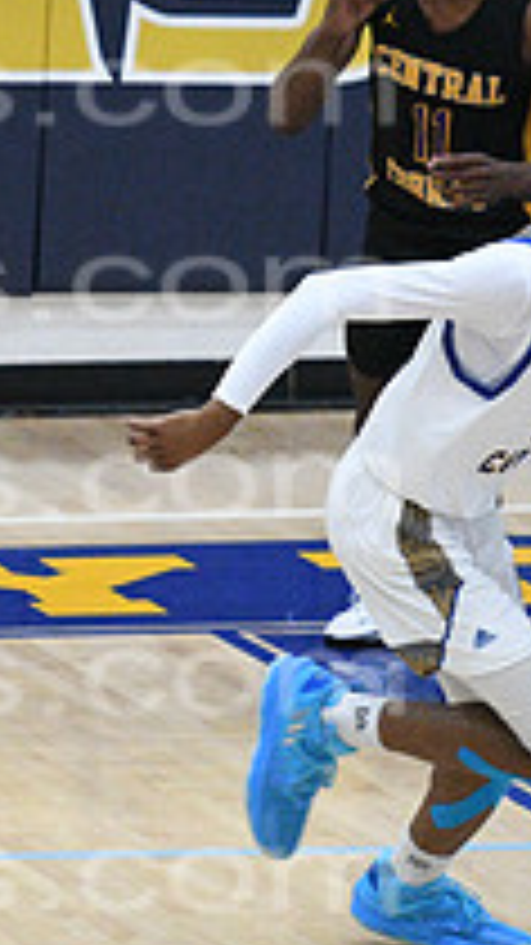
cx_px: -616
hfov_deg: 1.7
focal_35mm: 695
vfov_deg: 3.1
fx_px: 17411
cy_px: 191
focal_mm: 160
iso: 8000
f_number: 3.5
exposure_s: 1/800
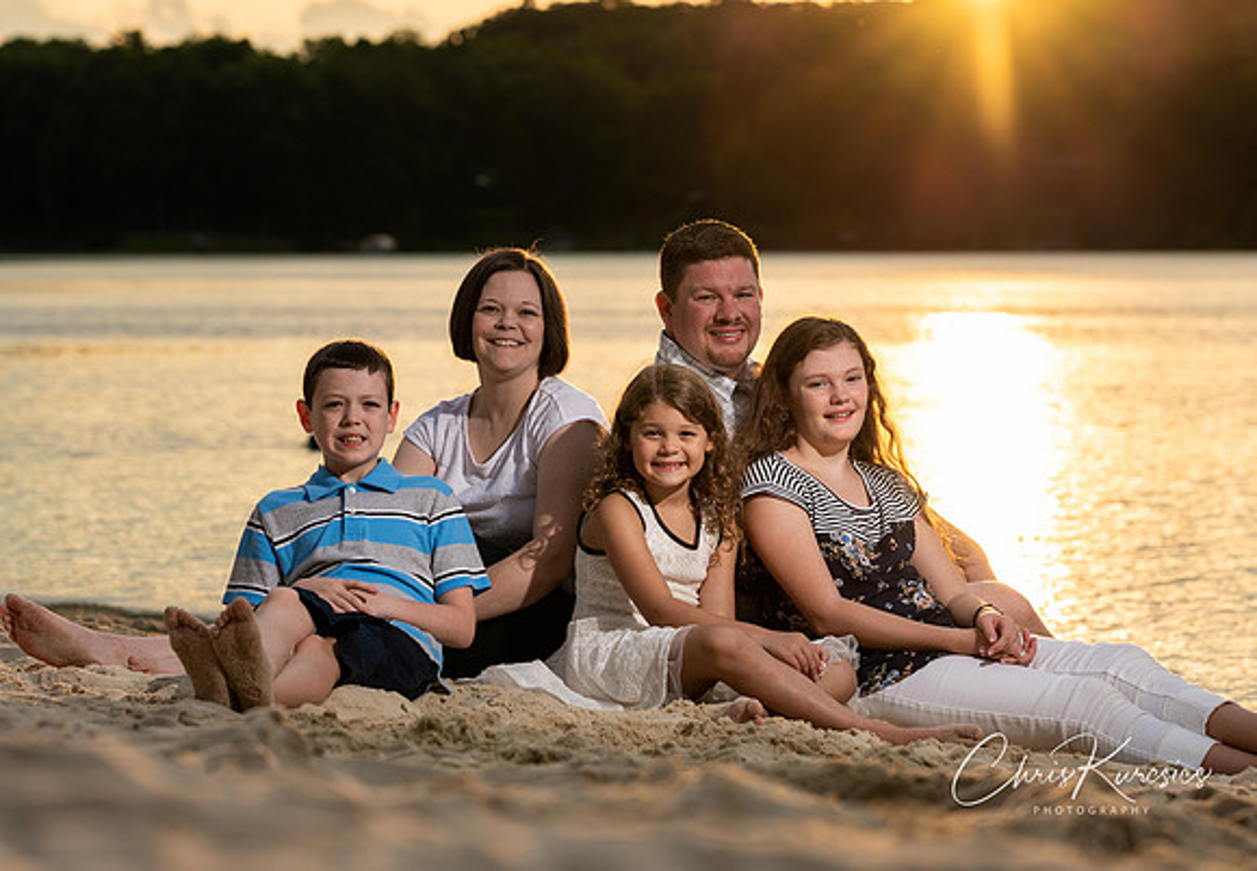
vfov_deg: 13.0
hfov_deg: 18.7
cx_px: 690
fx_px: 3815
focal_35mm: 108
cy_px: 343
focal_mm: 85
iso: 100
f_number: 4
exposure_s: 1/500
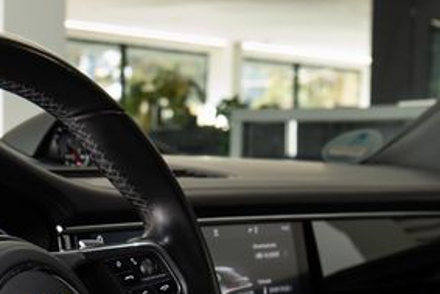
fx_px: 1272
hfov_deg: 19.3
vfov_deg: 12.9
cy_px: 337
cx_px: 45
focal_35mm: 104
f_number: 5
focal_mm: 24
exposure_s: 1/50
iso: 250
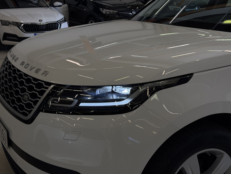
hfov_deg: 39.7
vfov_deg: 30.3
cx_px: 116
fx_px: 320
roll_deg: +0.7
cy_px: 87
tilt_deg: -16.6
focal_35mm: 48
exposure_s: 1/469
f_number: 1.78
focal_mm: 6.76
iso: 64
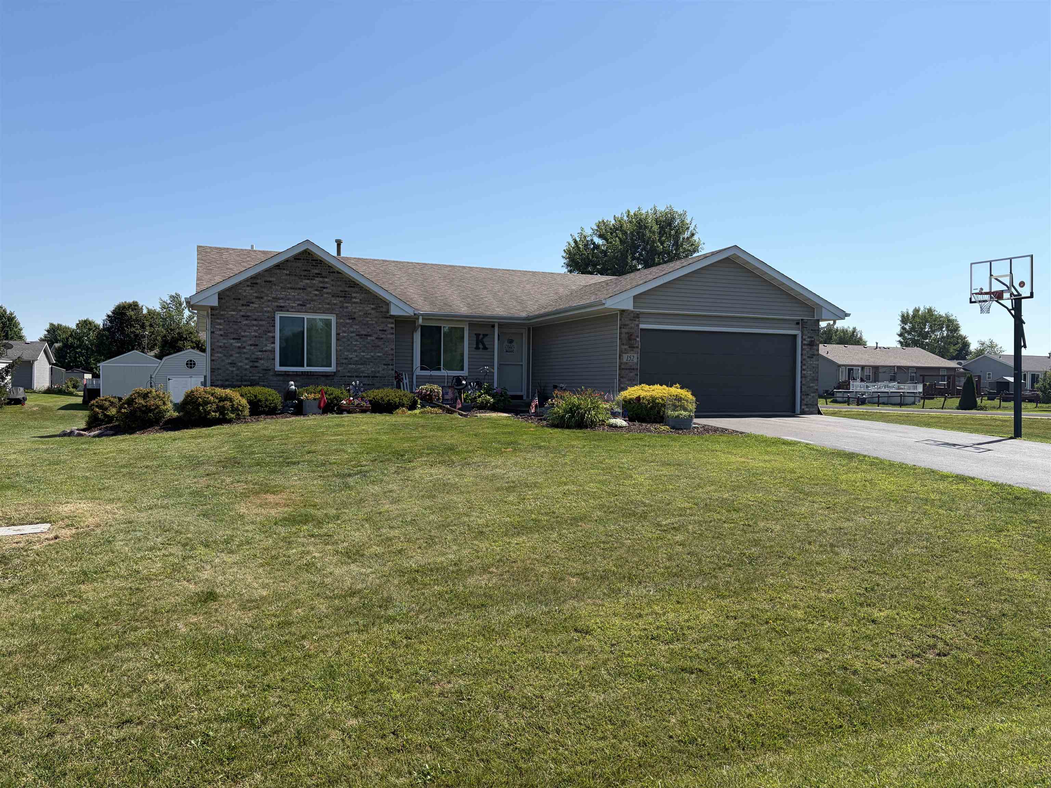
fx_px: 789
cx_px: 526
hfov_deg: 67.3
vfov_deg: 53.1
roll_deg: +0.5
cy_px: 394
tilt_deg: +0.3
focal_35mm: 26
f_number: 1.6
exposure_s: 1/4065
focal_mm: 5.96
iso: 50
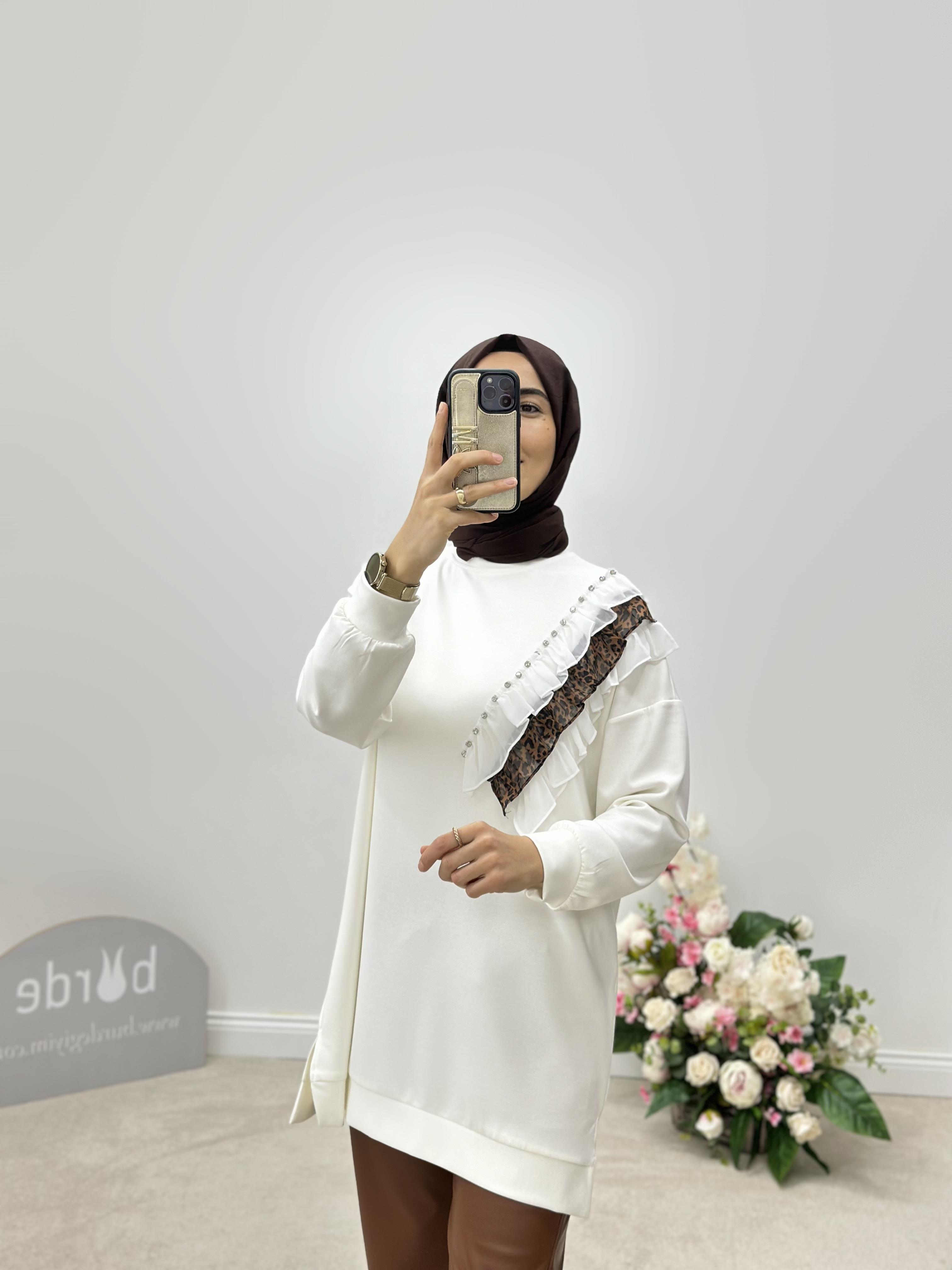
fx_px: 1760
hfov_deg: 30.3
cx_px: 476
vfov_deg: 39.7
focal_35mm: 48
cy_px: 635
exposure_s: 1/158
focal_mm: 6.86
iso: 64
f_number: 1.78
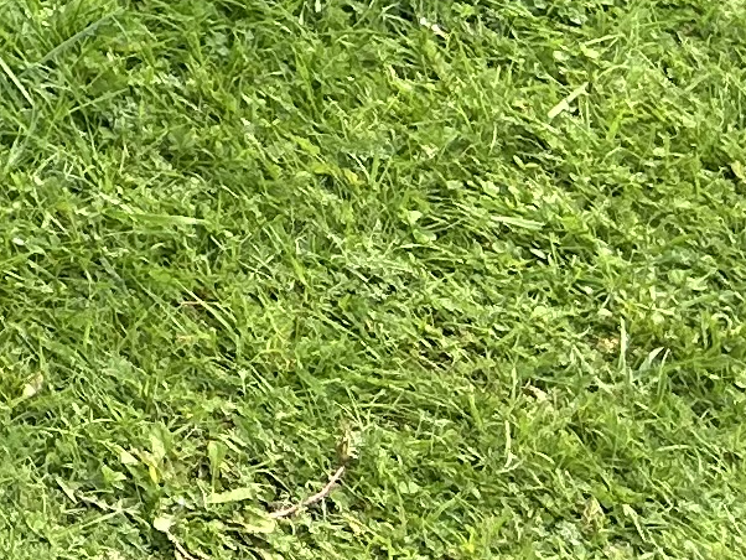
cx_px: -1648
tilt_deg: -18.3
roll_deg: +0.8
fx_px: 3751
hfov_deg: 8.8
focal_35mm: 174
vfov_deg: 7.6
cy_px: -1020
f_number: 1.5
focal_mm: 5.7
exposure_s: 1/443
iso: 50
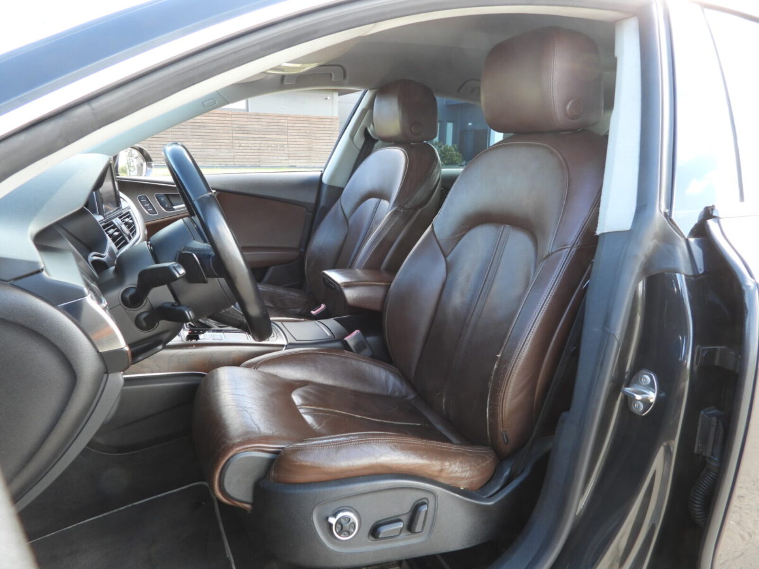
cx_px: 380
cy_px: 284
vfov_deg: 56.8
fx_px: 526
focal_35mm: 24
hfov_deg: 71.6
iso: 100
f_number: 2.8
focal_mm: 4.3
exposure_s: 1/60
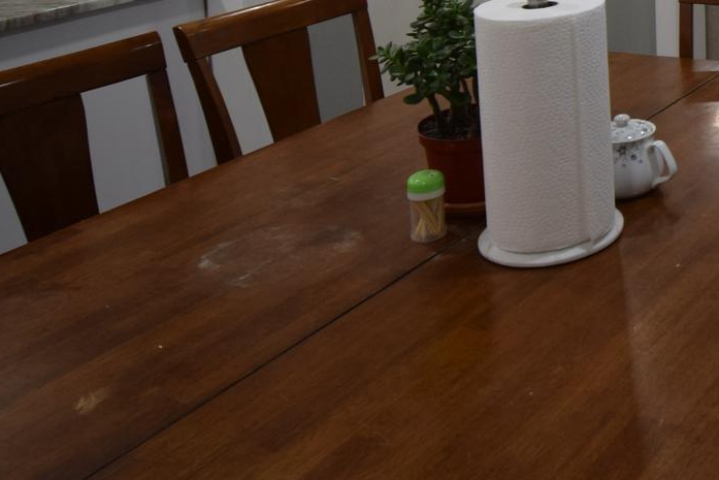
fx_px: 968
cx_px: 847
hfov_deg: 33.7
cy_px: -121
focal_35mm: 48
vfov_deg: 24.7
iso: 400
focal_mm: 11
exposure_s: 1/50
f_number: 4.8
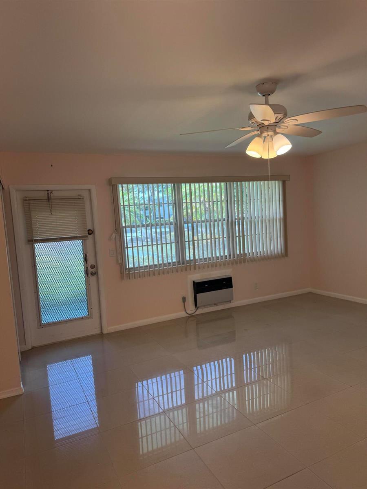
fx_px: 339
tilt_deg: -4.9
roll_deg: +4.2
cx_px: 184
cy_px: 244
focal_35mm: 24
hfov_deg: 56.8
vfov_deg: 71.6
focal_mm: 6.76
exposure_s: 1/278
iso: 80
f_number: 1.78
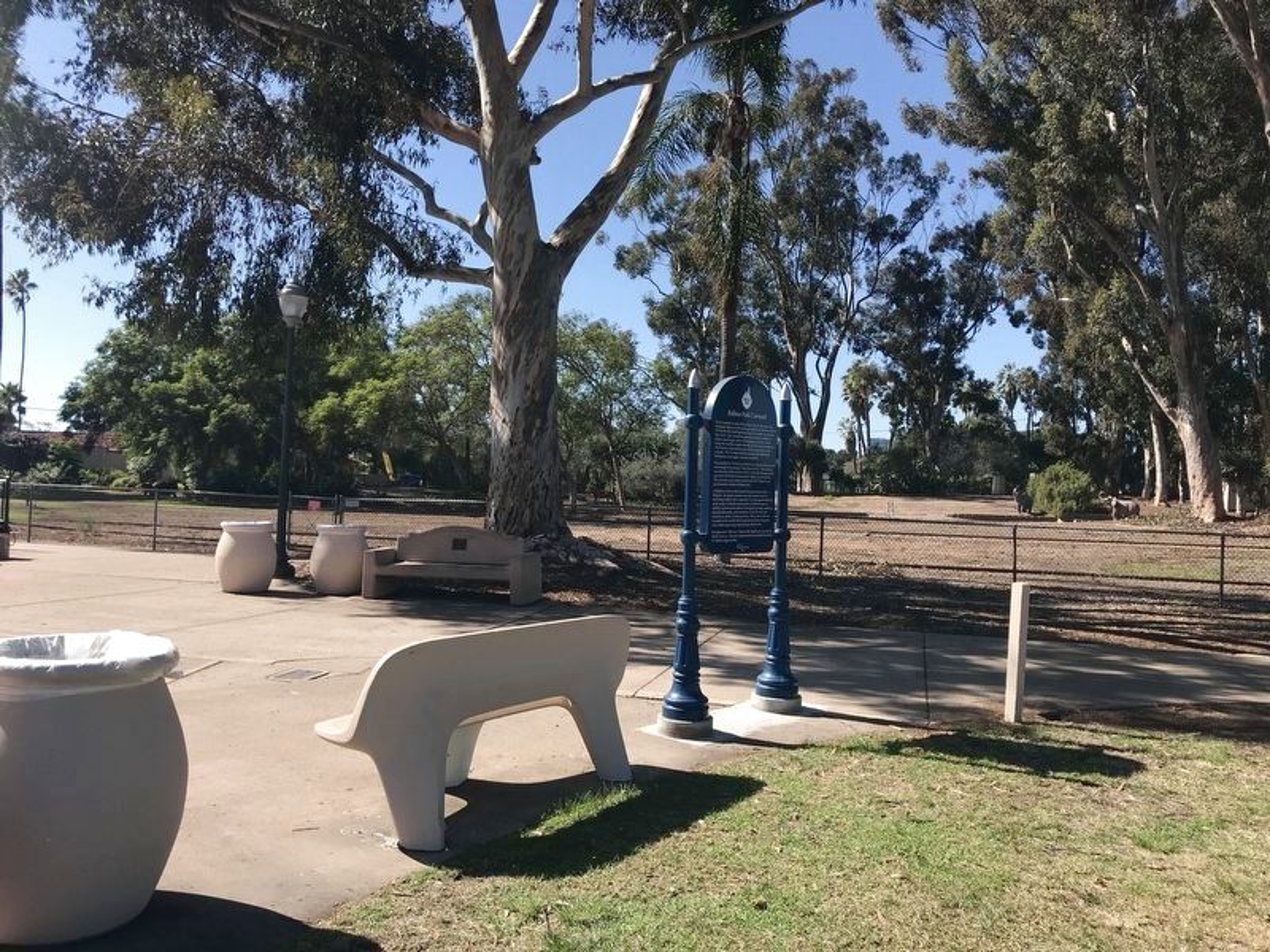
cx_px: 635
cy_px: 476
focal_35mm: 28
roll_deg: +1.2
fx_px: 1027
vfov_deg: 49.7
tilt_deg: +1.8
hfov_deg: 63.4
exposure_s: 1/1520
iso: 20
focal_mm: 3.99
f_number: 1.8
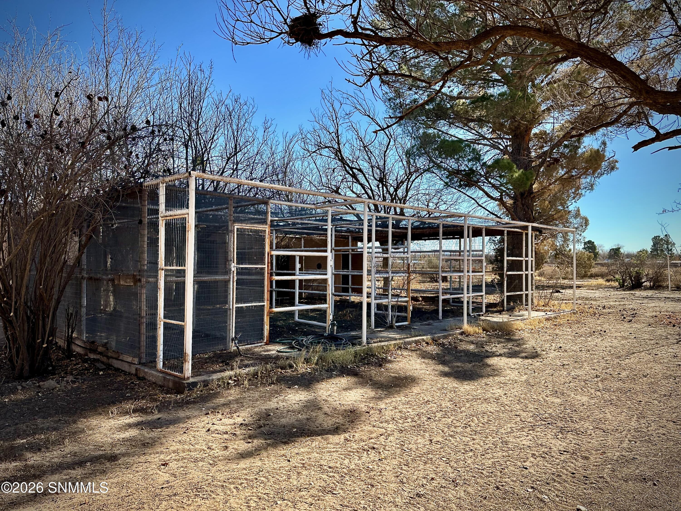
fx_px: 472
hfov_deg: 71.6
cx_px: 340
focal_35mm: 24
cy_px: 256
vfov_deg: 56.8
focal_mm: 6.86
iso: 80
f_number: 1.78
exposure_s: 1/2353
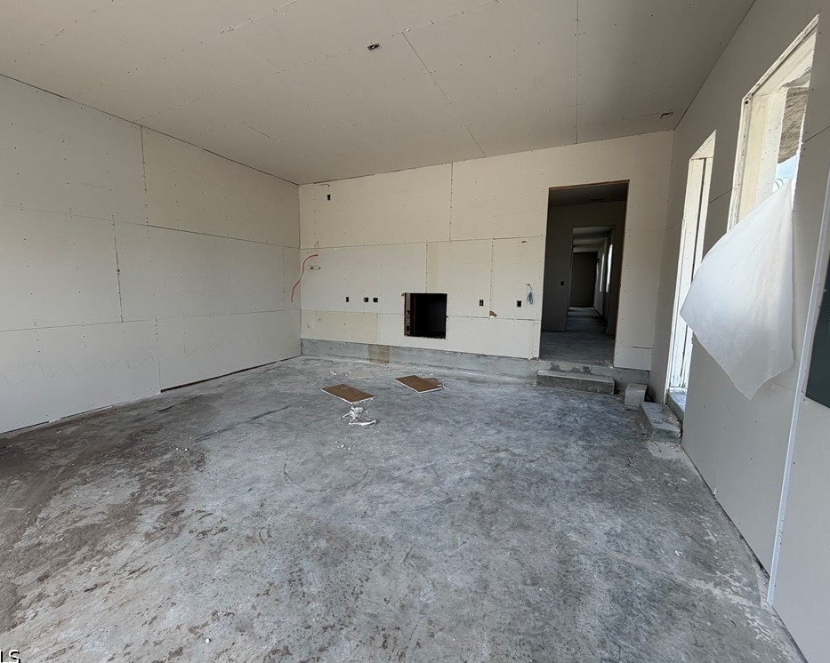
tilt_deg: -6.4
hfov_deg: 96.7
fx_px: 368
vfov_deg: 84.0
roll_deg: -0.1
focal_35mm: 15
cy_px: 331
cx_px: 391
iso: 50
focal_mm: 2.22
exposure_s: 1/502
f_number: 2.2
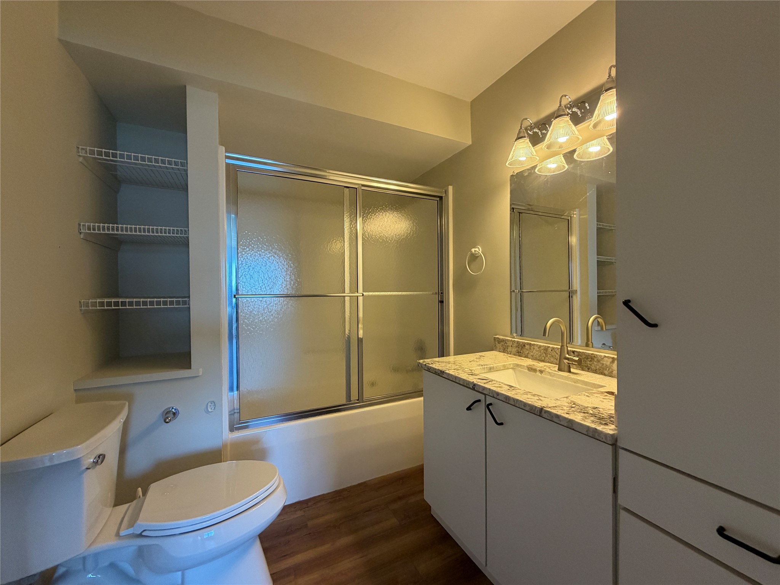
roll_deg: -0.1
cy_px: 292
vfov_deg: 85.7
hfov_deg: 102.1
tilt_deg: -0.4
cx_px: 390
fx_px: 315
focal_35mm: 14
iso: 250
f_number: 2.2
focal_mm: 2.22
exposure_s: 1/120
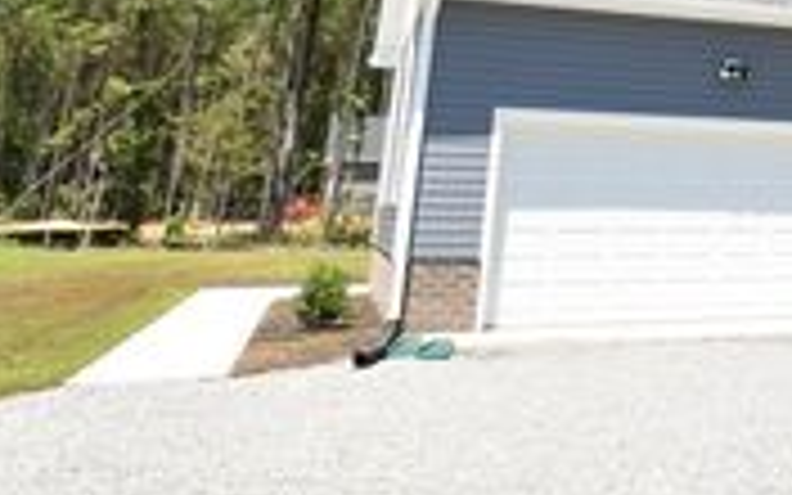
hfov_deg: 32.0
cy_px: -115
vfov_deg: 22.7
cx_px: 963
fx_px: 1122
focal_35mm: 52
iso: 100
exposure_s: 1/200
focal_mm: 12
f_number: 7.1
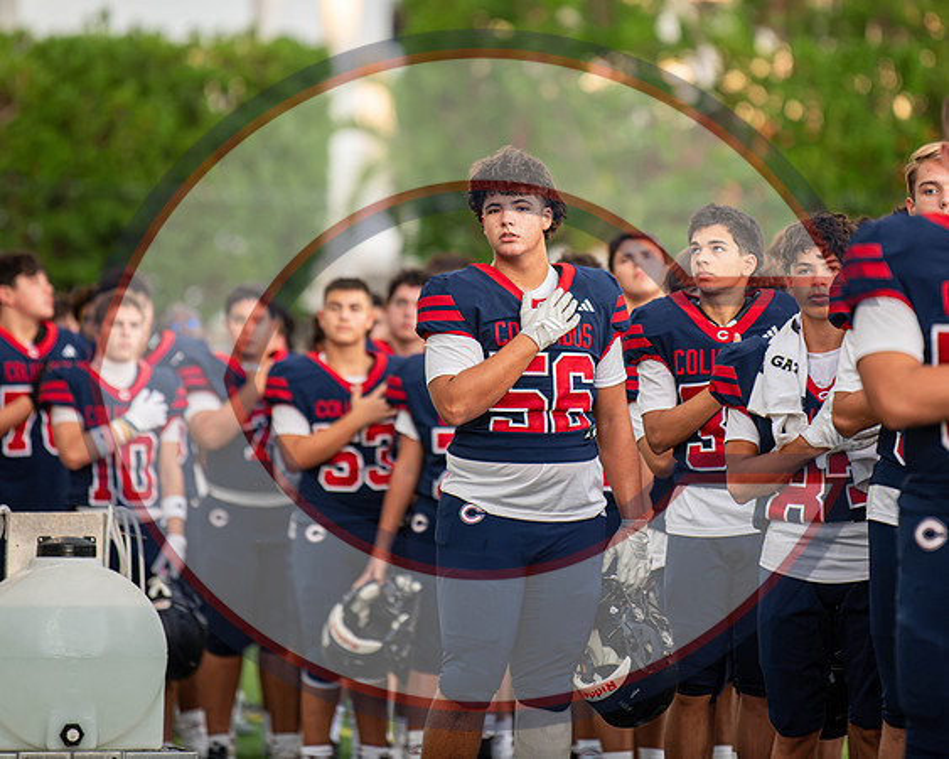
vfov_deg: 5.3
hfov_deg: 6.6
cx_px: 551
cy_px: 269
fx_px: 8167
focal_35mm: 291
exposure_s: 1/1000
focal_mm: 200
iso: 1400
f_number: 2.8
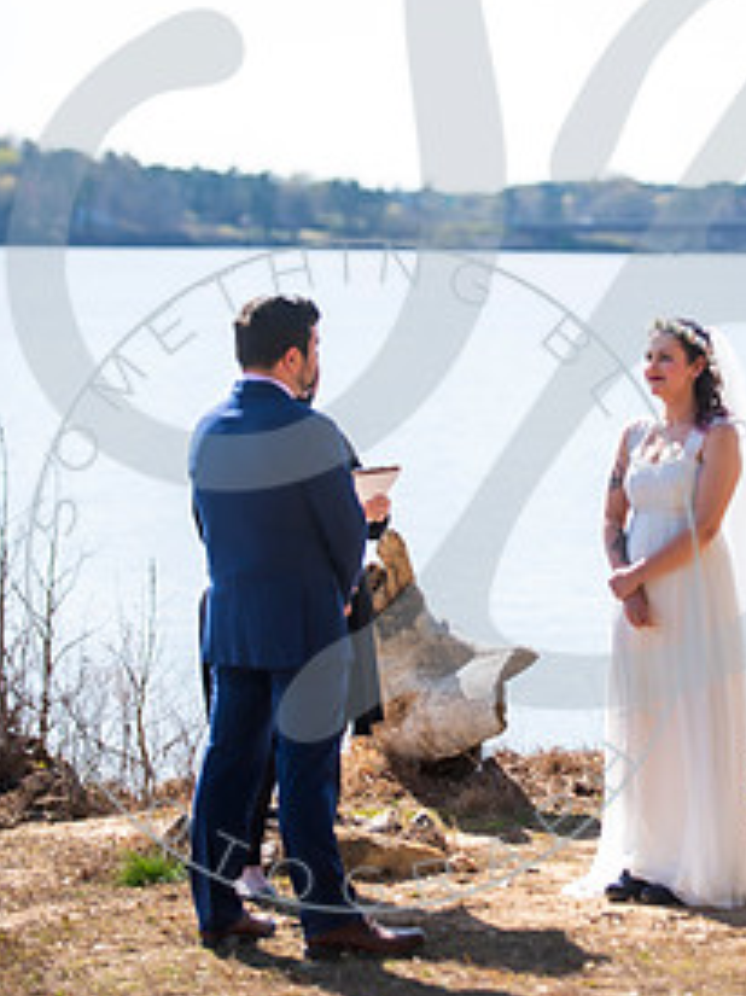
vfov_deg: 12.8
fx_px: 4429
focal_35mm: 154
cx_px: 525
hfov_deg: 9.6
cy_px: 301
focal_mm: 98
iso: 100
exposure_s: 1/1000
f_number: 2.8
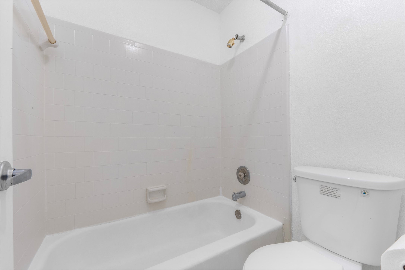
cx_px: 202
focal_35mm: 15
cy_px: 135
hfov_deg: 100.4
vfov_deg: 77.3
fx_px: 169
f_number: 9
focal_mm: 15
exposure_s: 5
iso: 250
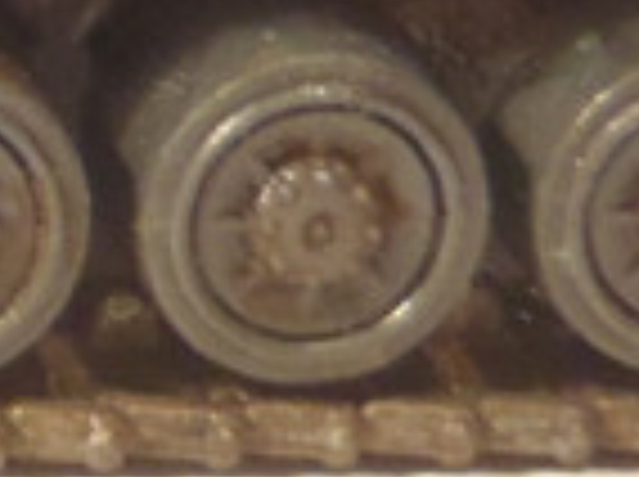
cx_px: -767
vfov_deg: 5.2
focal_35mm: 278
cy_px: -684
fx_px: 5123
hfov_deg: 6.8
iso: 200
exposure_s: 1/4
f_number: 4.7
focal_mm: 6.64
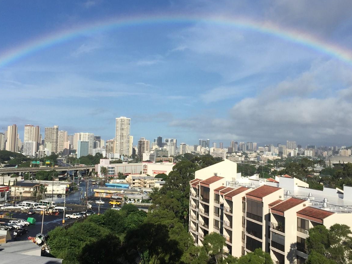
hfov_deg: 46.8
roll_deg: -3.4
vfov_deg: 36.0
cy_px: 131
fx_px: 407
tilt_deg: +1.7
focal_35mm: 40
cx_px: 181
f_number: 2.2
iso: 32
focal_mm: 4.15
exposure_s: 1/4405
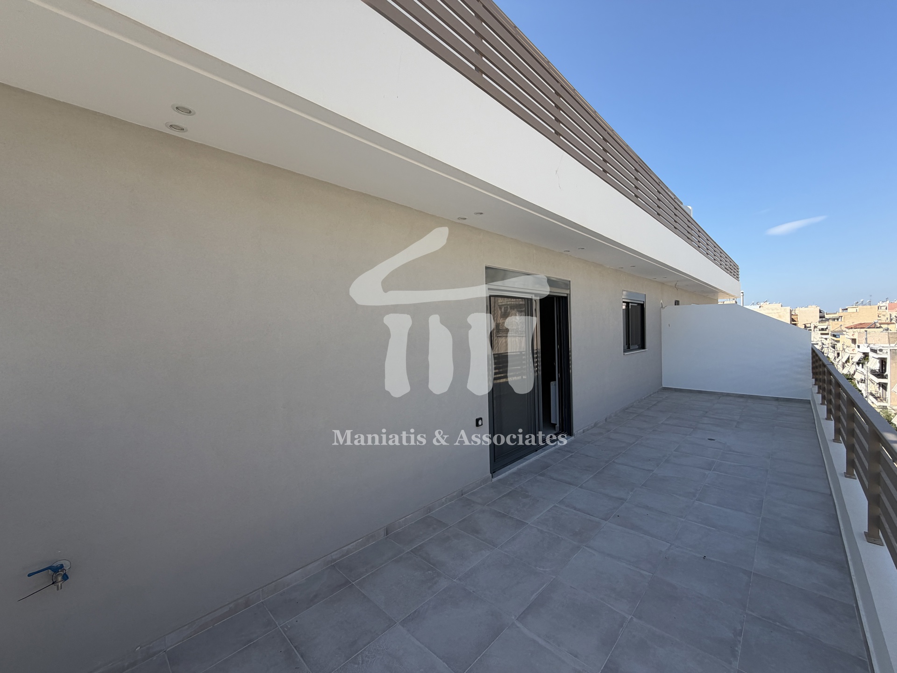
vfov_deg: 85.7
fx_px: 363
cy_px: 336
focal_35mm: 14
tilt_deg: +0.5
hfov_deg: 102.1
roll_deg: +0.9
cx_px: 448
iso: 32
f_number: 2.2
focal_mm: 2.22
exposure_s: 1/770
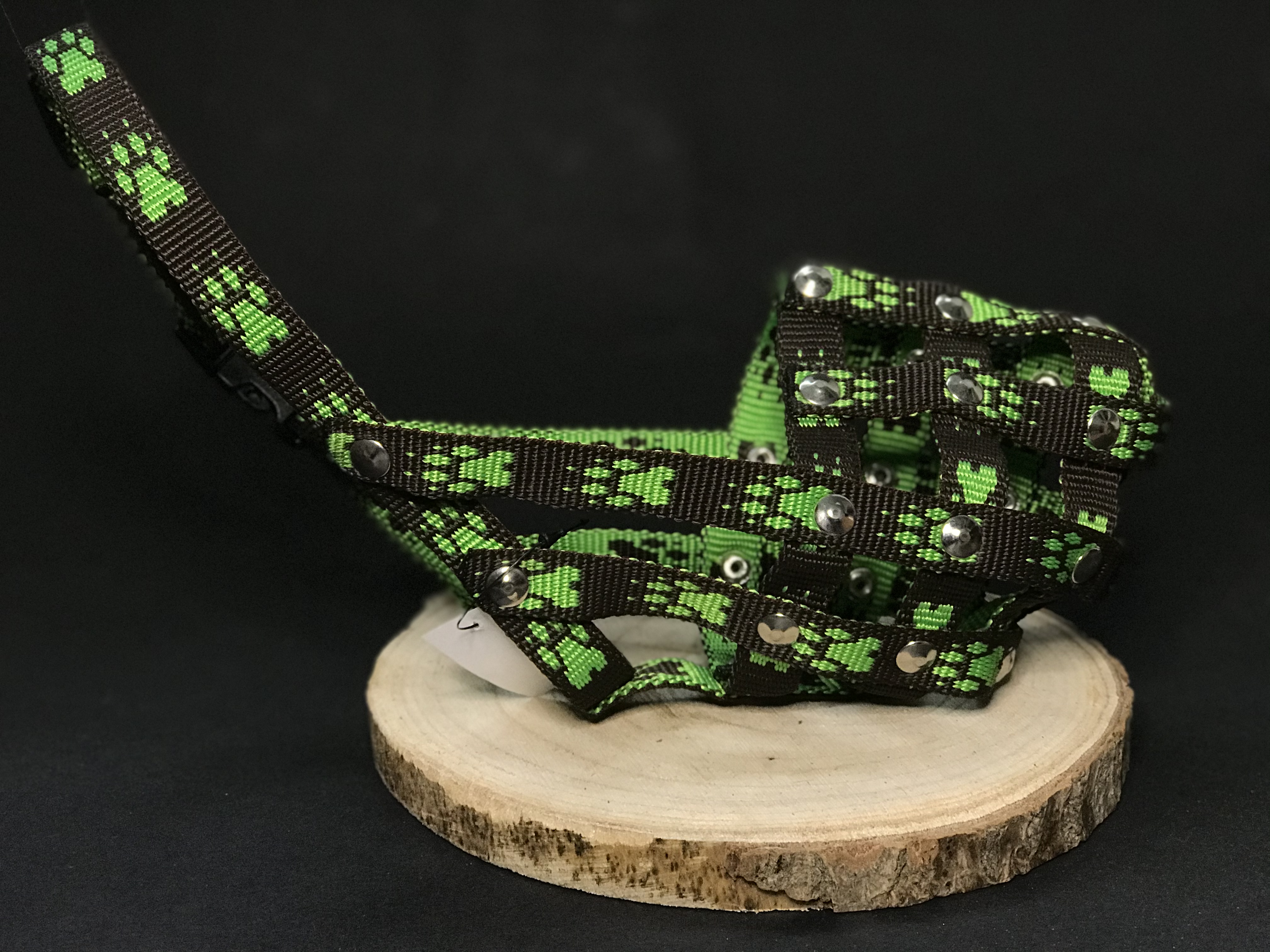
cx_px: 635
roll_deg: +0.9
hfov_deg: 33.8
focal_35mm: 57
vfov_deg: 25.7
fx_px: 2091
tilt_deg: -18.5
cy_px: 476
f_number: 2.8
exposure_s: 1/50
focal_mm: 6.6
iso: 125
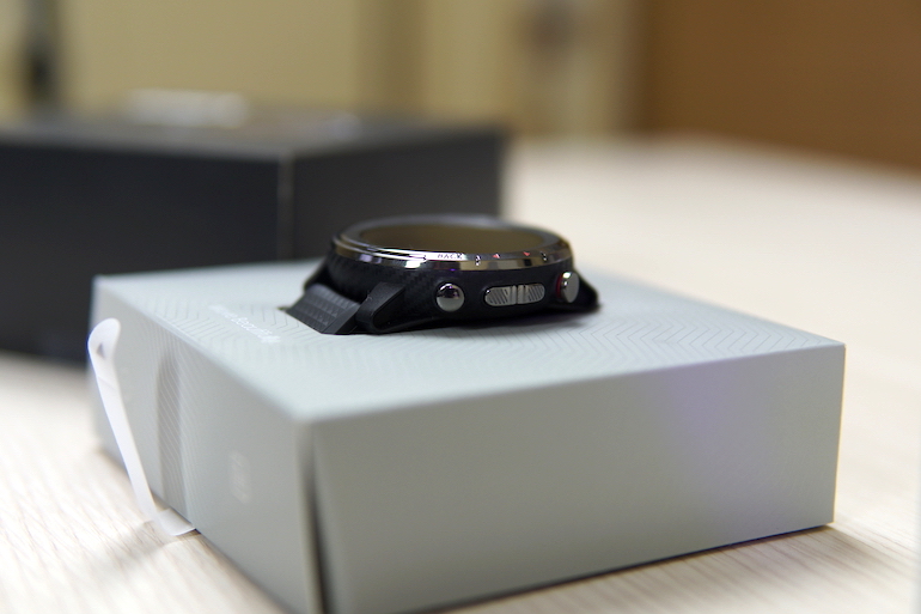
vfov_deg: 29.9
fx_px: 1151
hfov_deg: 43.6
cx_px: 460
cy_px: 307
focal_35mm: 45
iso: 100
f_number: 2
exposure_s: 1/25
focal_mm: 30
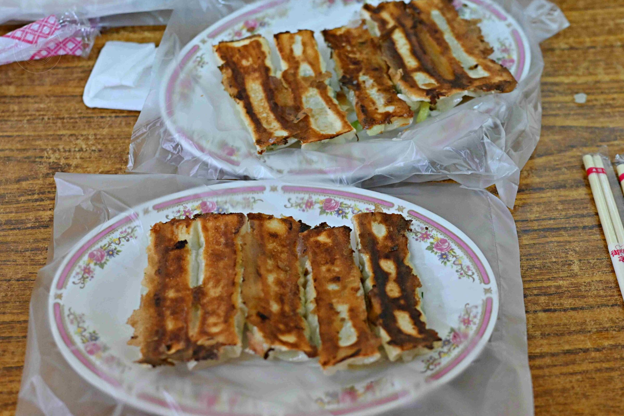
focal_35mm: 80
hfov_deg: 25.4
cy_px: 211
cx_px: 316
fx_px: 1387
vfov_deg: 17.1
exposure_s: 1/200
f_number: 3.2
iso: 1400
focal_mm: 50
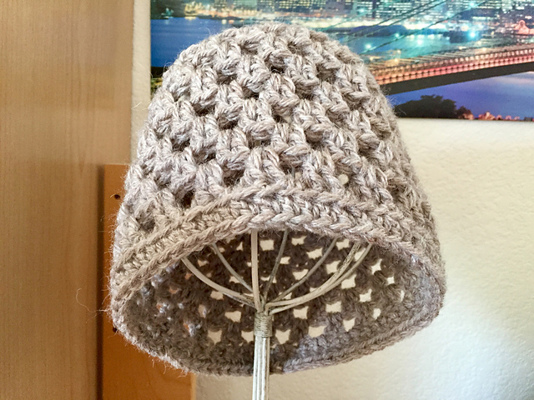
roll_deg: -1.9
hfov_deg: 61.7
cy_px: 200
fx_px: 447
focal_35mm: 29
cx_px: 267
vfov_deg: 48.2
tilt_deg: -4.1
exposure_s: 1/30
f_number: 2.2
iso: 125
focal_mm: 4.15
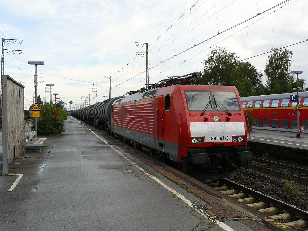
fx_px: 320
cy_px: 116
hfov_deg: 51.4
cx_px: 154
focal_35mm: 36
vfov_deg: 39.6
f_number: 5.6
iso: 100
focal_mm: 6
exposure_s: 1/320
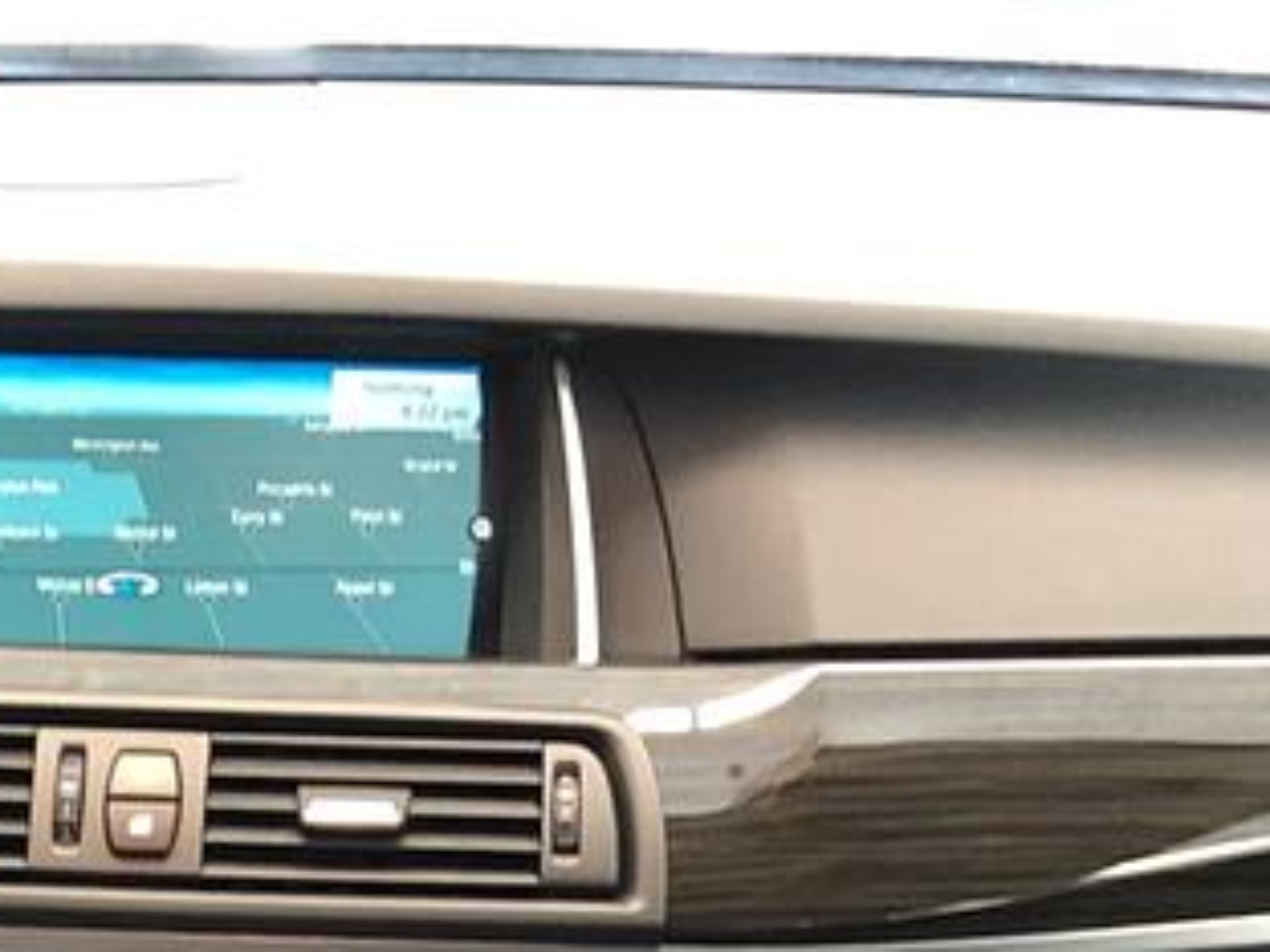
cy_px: 1871
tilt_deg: -31.2
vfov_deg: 11.6
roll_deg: -0.3
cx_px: 69
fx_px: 4219
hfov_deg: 16.8
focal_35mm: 115
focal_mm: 4
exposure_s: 1/13
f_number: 1.8
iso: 100
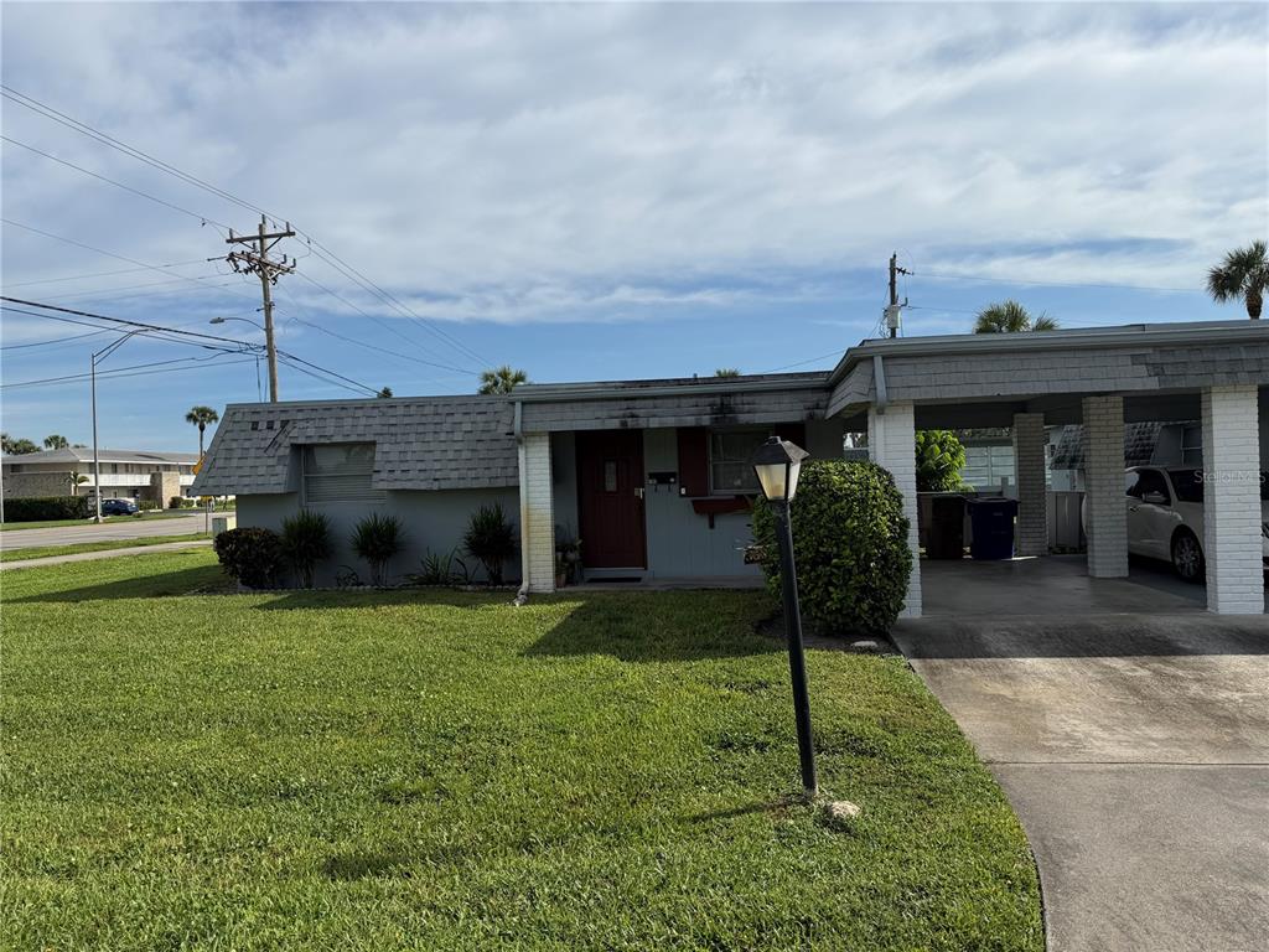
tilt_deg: -0.6
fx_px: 880
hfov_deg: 71.6
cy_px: 476
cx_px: 634
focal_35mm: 24
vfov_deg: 56.8
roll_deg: +1.7
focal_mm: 6.76
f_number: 1.78
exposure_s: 1/8130
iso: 80
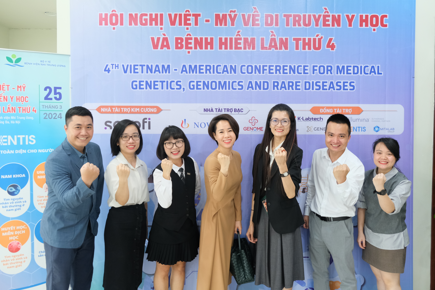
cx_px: 218
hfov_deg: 58.7
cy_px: 145
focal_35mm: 32
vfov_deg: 41.1
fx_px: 387
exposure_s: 1/38
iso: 2000
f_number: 4.5
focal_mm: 21.6
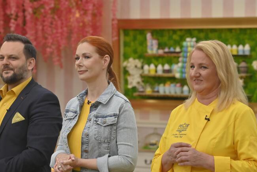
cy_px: 126
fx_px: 1527
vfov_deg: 6.4
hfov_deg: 9.6
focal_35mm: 214
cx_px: 66
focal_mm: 116
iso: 500
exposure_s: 1/400
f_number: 8
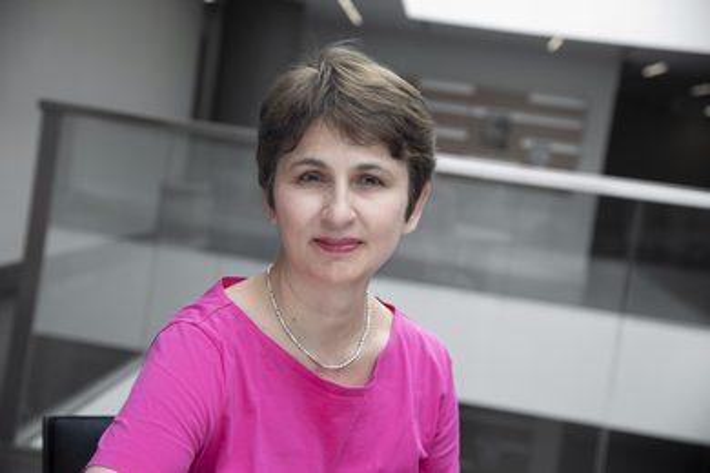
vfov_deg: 19.5
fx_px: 1380
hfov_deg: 28.8
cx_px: 355
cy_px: 236
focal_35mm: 70
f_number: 5
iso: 500
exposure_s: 1/100
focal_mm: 70
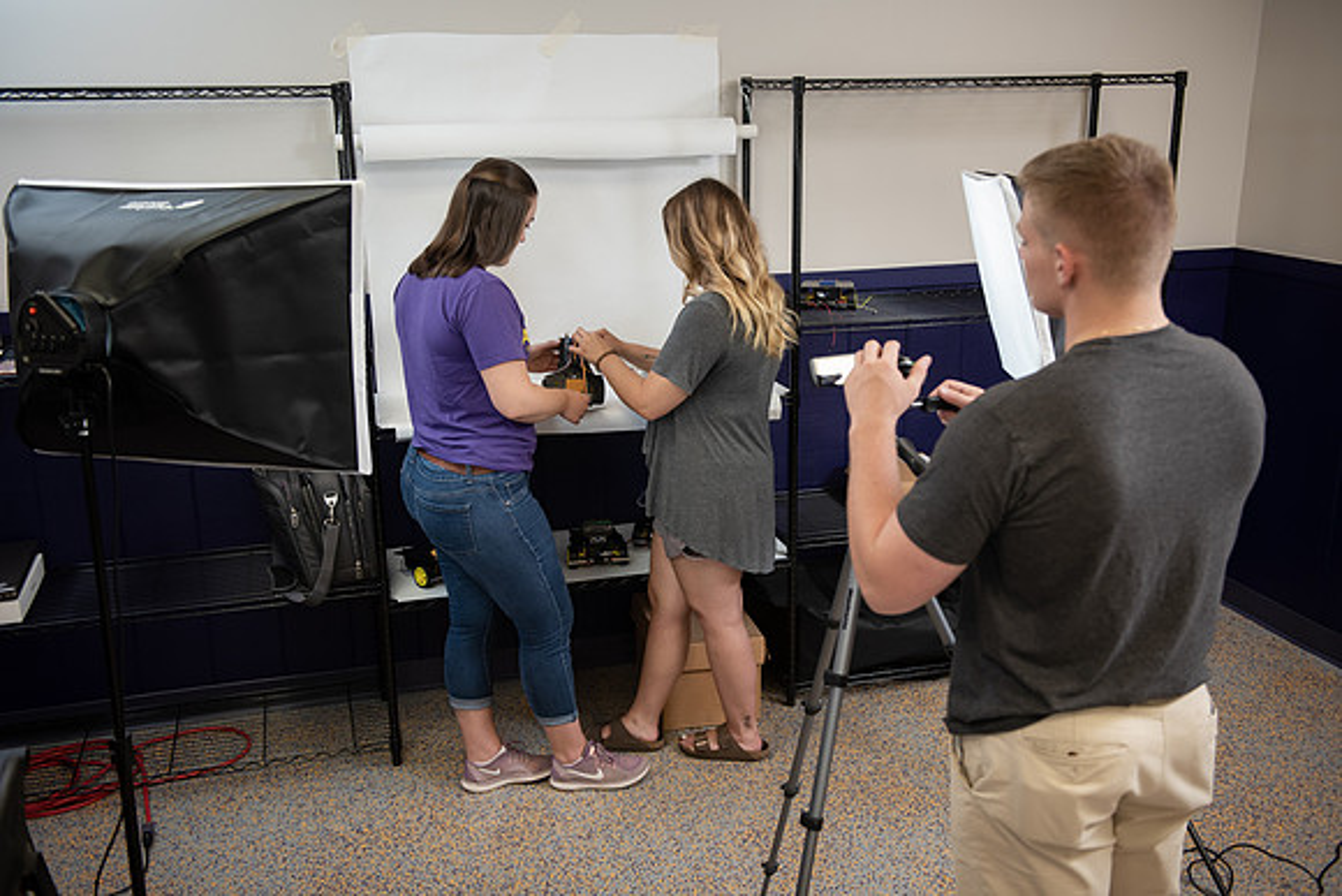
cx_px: 671
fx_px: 1342
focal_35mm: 36
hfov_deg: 53.1
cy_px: 448
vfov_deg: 36.9
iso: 640
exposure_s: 1/200
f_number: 3.5
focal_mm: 36
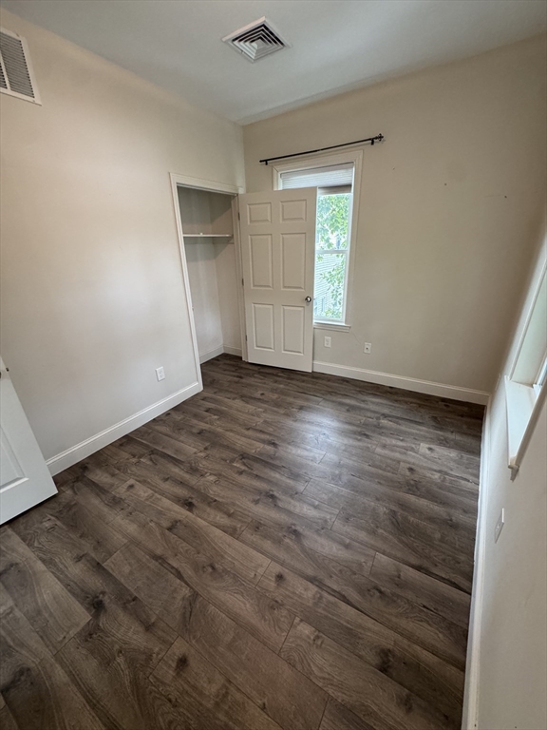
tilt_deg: -22.6
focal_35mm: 14
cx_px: 274
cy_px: 365
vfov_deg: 102.1
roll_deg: +1.8
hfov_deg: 85.7
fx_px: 295
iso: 400
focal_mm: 2.22
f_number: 2.2
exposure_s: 1/60
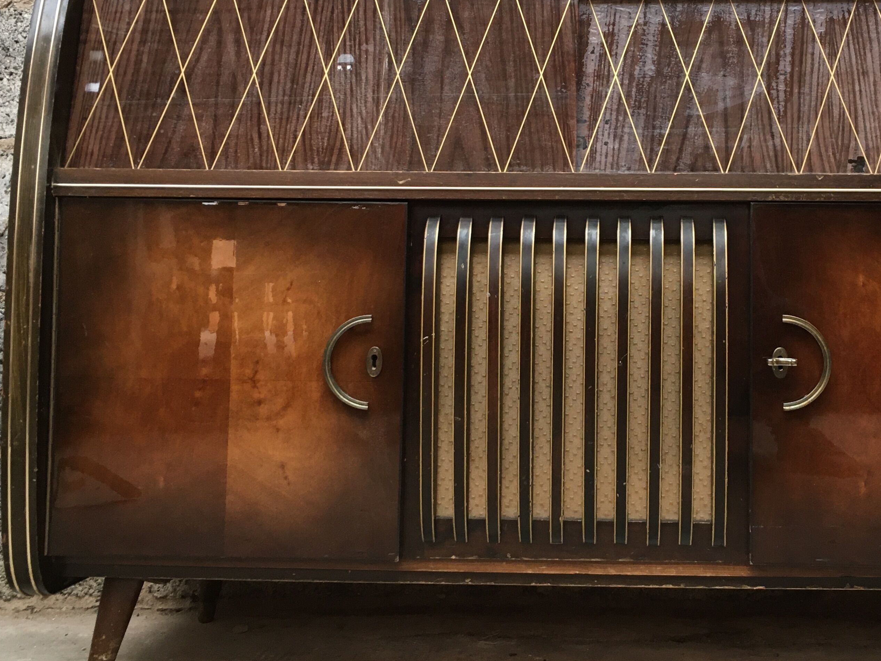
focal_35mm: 46
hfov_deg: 40.7
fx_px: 1171
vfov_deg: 31.4
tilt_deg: +3.1
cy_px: 249
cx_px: 594
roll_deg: +0.7
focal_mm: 4.15
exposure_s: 1/33
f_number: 2.2
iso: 100
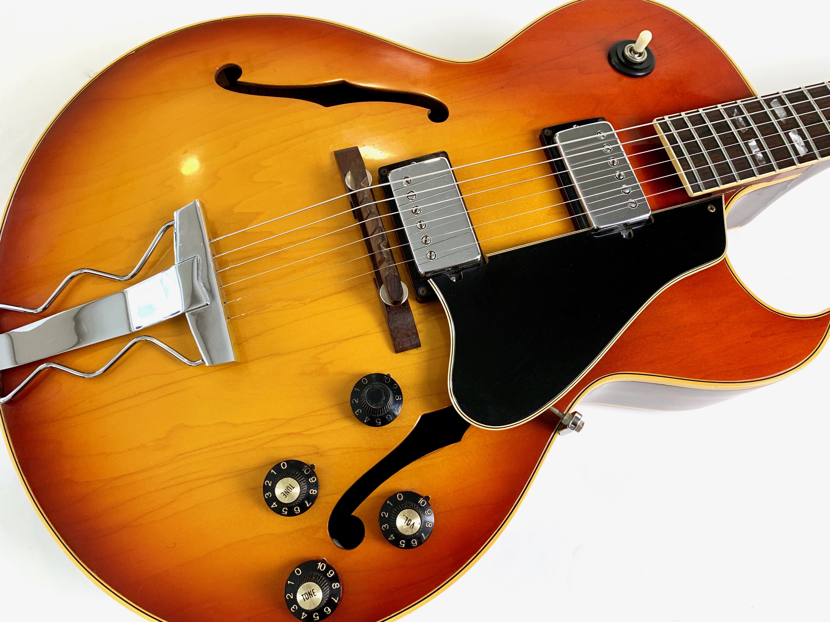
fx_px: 623
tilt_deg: -71.7
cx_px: 415
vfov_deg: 53.1
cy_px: 311
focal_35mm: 26
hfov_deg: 67.3
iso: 50
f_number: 1.8
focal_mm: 4.25
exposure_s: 1/50
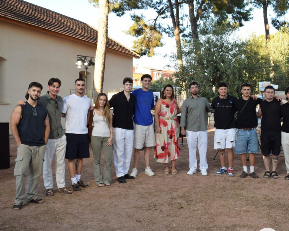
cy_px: 126
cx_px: 194
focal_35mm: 42
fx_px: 359
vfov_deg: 35.6
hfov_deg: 43.2
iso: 400
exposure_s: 1/200
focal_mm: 22
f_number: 7.1
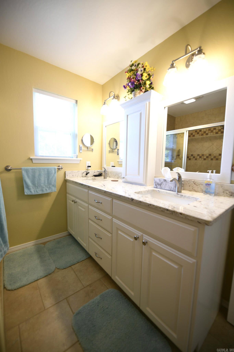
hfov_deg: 81.2
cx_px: 117
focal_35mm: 14
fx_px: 137
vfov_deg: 104.3
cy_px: 176
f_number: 2.8
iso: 90
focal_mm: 14
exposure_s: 1/15
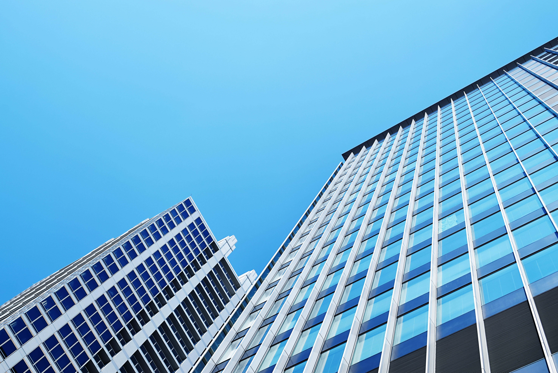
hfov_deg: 41.1
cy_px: 186
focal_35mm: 48
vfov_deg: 28.1
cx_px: 279
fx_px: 745
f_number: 9
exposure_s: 1/320
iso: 100
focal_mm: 32
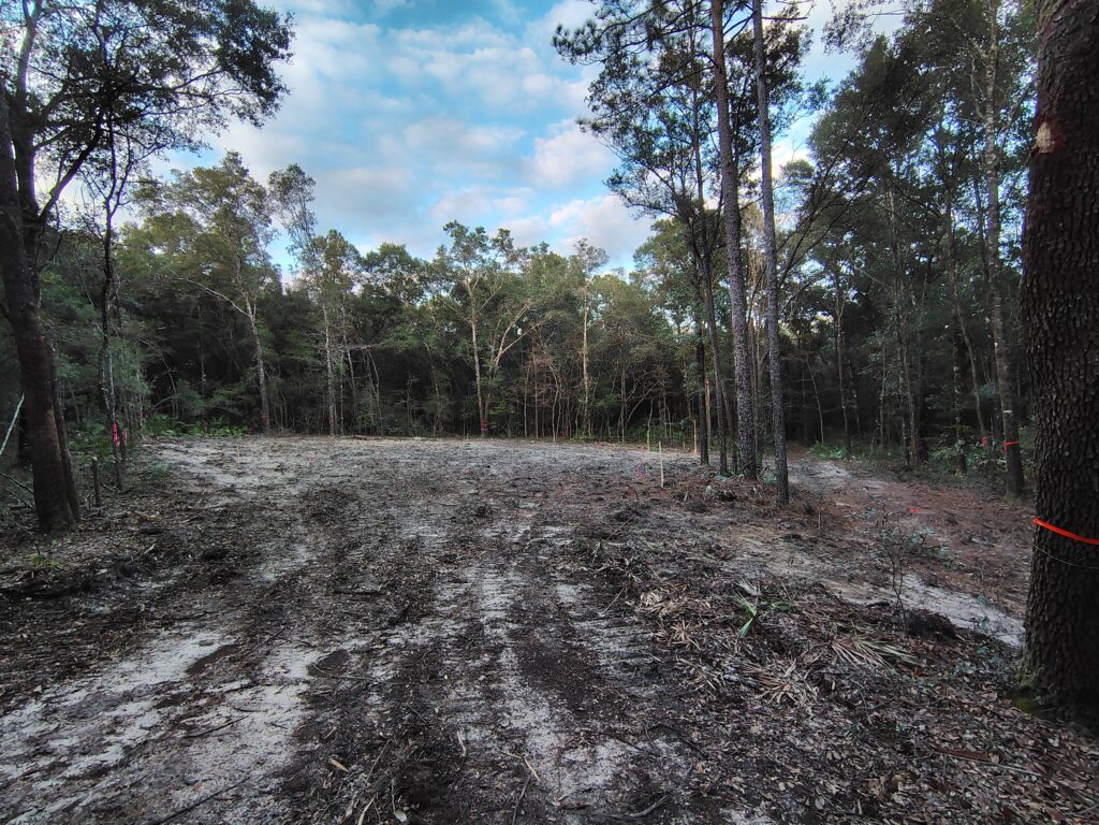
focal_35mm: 16
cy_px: 412
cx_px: 550
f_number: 2.2
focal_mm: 2.13
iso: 200
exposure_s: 1/59.5
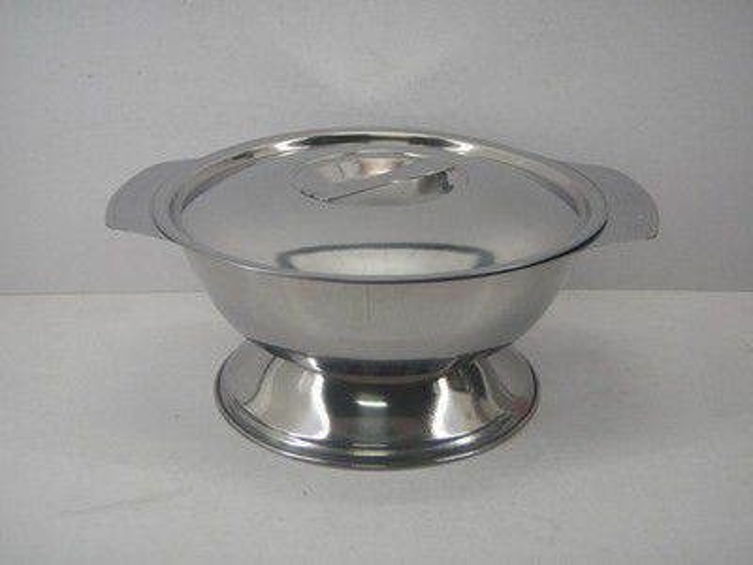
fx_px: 1109
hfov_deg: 37.5
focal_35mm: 51
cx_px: 376
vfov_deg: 28.6
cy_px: 282
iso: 160
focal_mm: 9.13
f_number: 4
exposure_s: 1/40
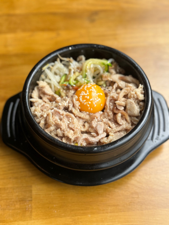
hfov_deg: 30.3
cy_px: 112
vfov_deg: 39.7
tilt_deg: -60.0
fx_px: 312
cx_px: 84
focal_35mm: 48
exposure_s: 1/499
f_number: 1.78
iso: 64
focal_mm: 6.76
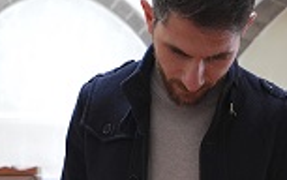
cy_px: 274
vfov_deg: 18.1
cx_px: 163
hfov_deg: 31.9
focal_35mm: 64
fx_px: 501
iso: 800
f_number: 2.8
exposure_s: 1/60
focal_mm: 16
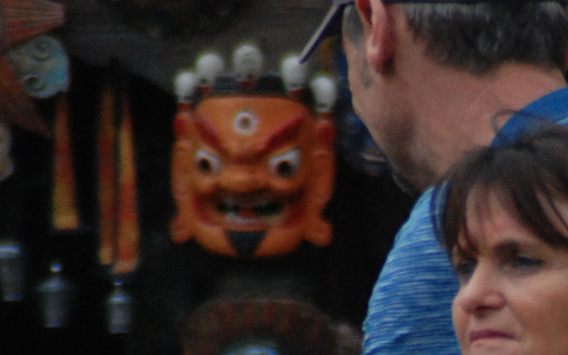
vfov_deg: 1.4
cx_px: 633
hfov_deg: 2.2
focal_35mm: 943
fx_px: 14601
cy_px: 426
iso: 1000
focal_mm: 200
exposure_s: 1/1600
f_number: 5.6
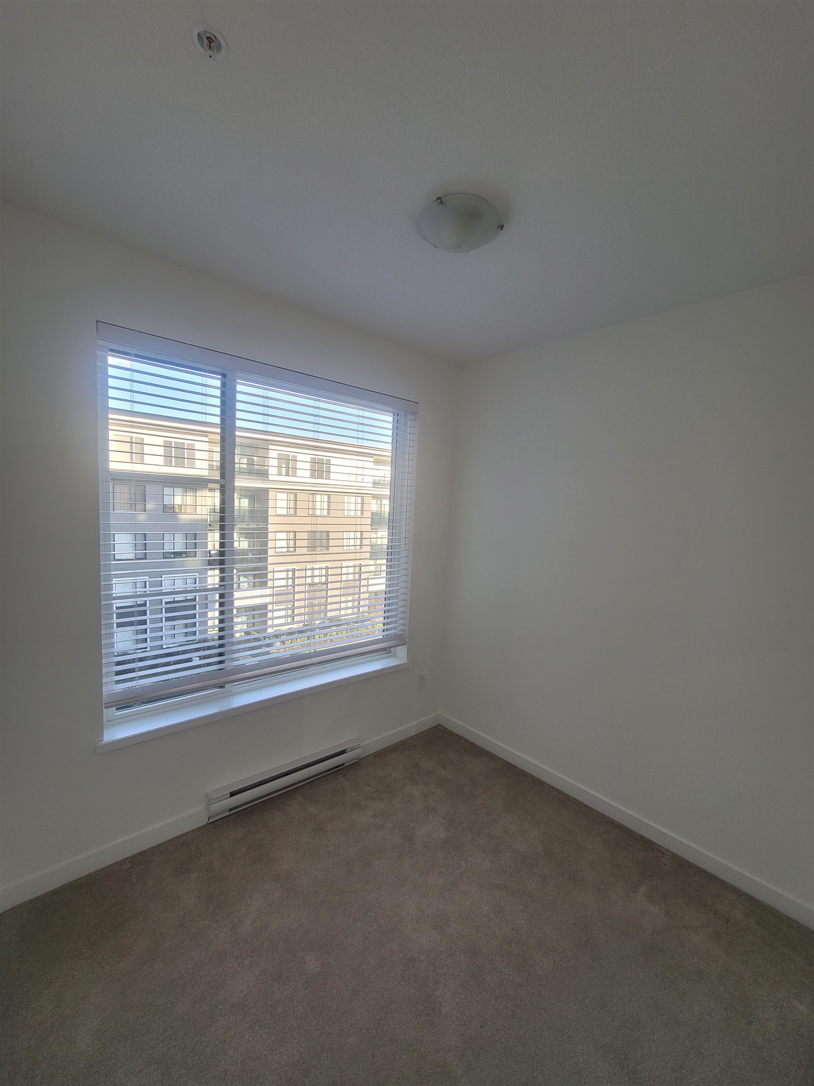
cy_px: 543
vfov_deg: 106.2
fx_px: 408
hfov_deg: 89.9
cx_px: 407
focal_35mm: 13
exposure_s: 1/60
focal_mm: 2.2
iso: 64
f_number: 2.2
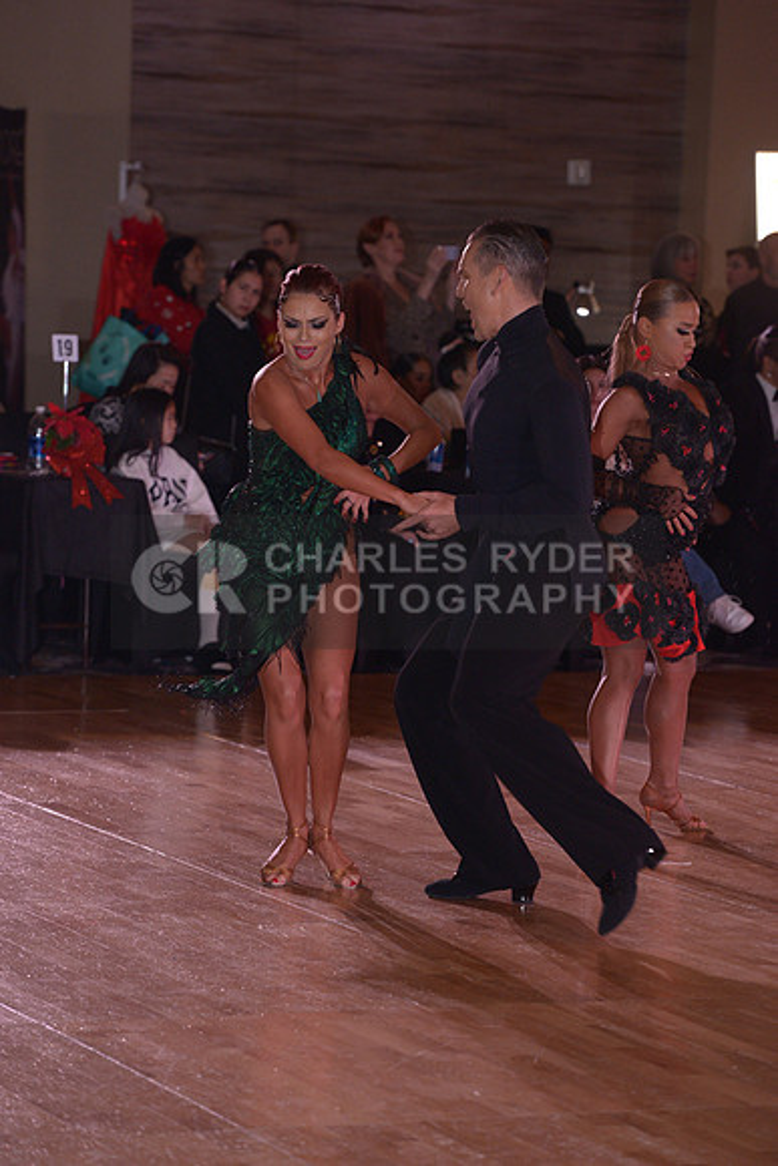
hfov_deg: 9.8
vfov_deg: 14.7
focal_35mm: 140
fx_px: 4535
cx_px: 389
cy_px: 583
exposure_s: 1/200
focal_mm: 140
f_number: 5
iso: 1250
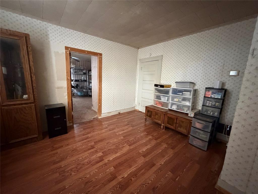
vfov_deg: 85.7
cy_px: 97
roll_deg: -2.7
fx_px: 104
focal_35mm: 14
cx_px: 129
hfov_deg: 102.1
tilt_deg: -9.7
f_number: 2.2
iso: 1600
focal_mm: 2.22
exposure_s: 1/40
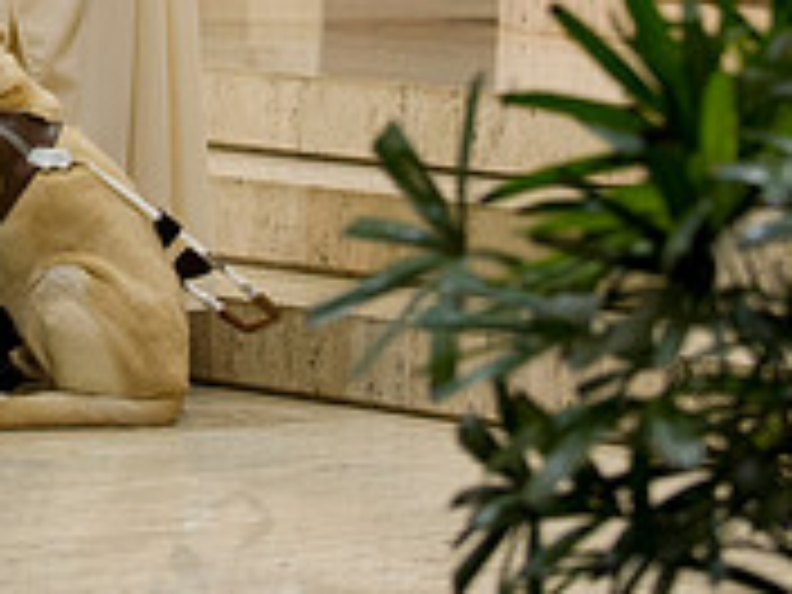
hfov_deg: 7.6
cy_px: -158
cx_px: -225
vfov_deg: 5.7
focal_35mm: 259
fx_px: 5926
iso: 1250
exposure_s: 1/60
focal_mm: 82
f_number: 2.8
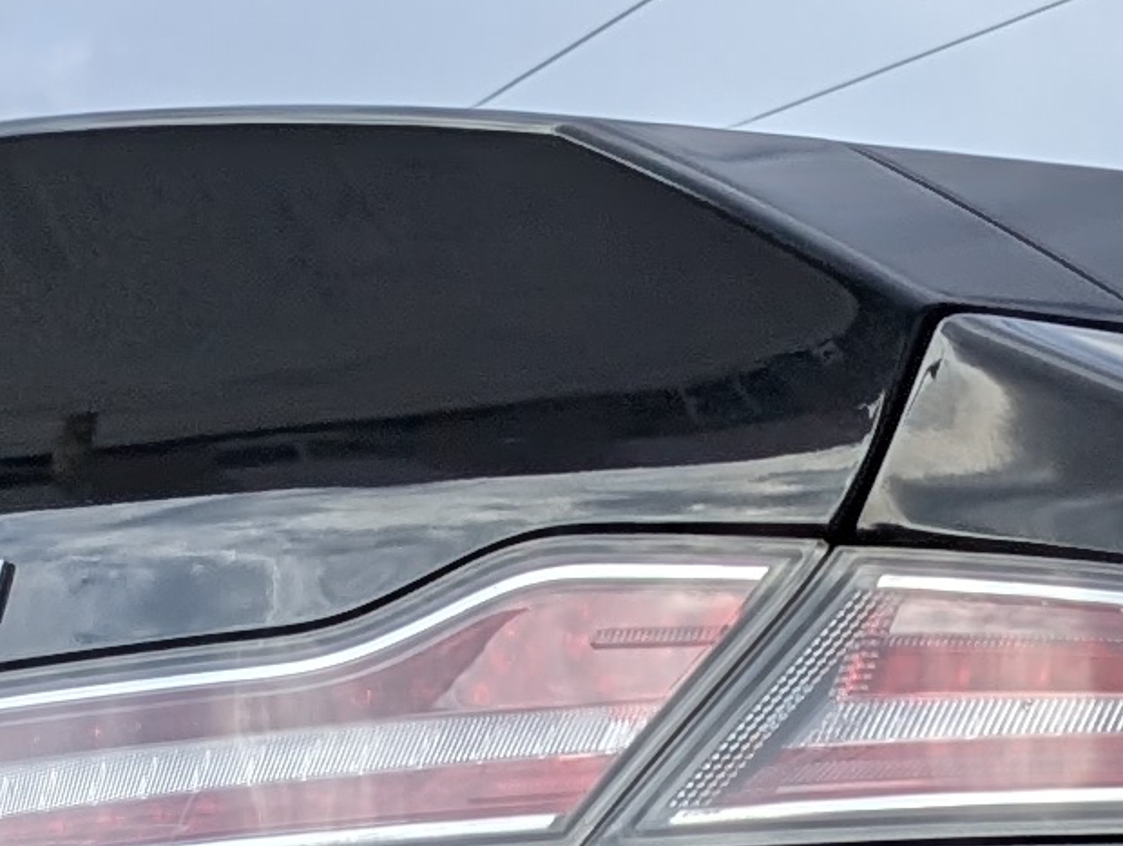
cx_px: 2389
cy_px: 1574
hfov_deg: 11.1
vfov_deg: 9.0
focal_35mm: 158
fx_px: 5134
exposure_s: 1/1066
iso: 20
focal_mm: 6.9
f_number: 1.68
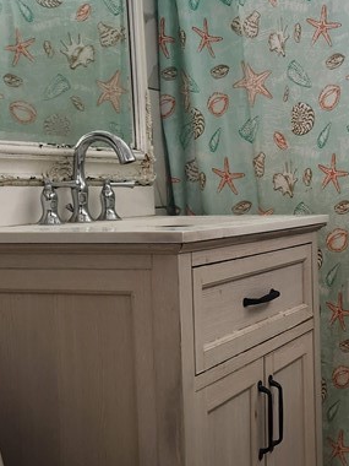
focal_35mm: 62
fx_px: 833
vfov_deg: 31.1
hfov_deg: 22.5
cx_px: 371
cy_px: 271
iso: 100
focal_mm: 5.4
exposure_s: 1/180
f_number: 1.8
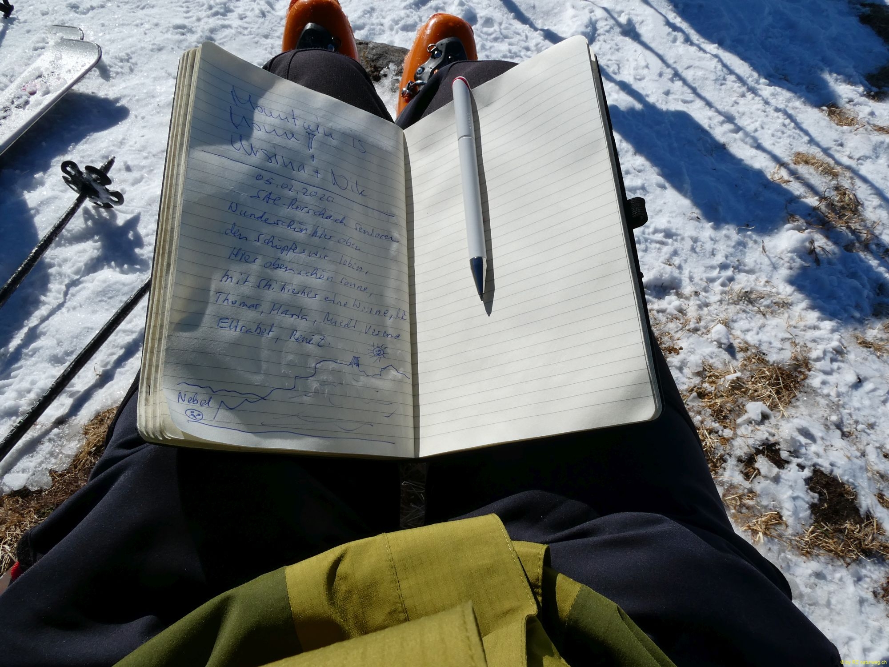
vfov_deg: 56.8
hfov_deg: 71.6
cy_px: 334
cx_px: 444
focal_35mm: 24
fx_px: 616
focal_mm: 4.3
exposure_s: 1/1000
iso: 80
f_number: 5.6
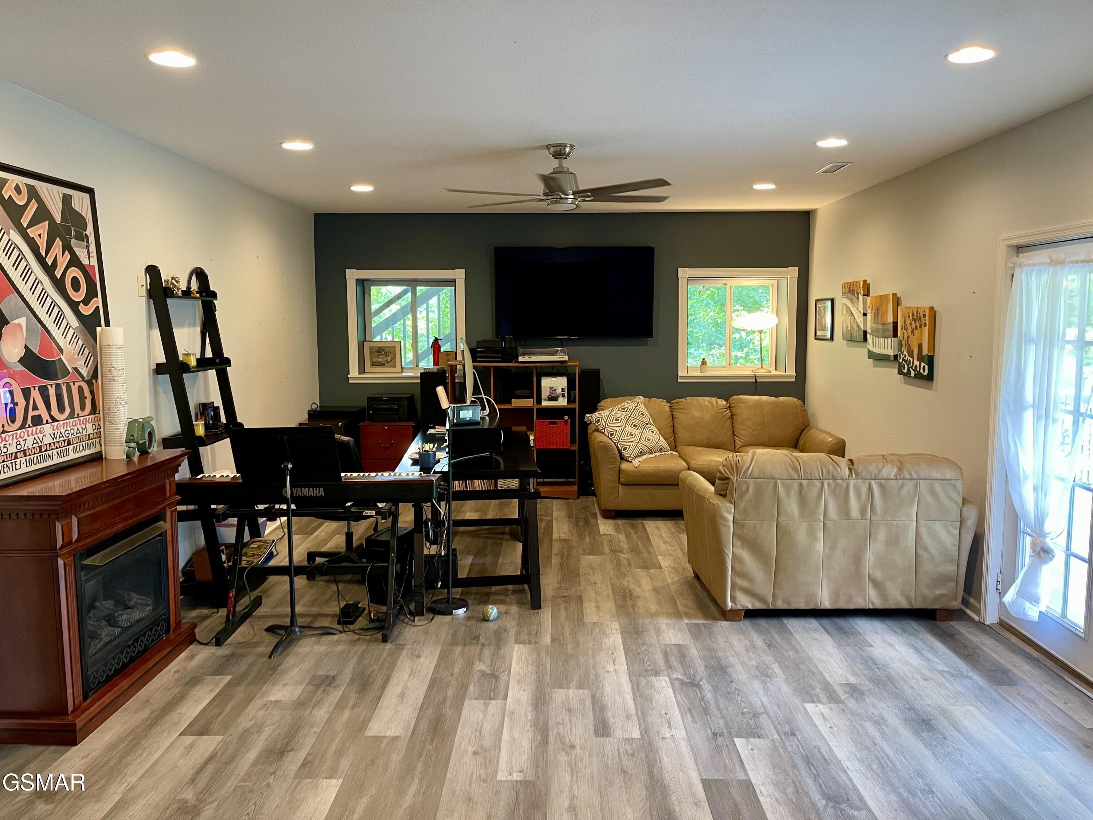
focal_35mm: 25
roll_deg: +0.0
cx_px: 546
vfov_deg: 54.9
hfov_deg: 69.4
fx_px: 789
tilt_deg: -6.2
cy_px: 410
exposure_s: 1/60
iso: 200
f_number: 1.6
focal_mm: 5.1
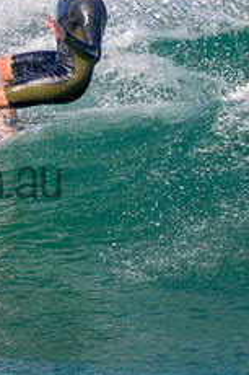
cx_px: -73
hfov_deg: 0.5
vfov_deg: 0.7
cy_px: 44
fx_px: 28697
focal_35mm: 2762
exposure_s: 1/2000
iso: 2200
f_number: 11
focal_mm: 800
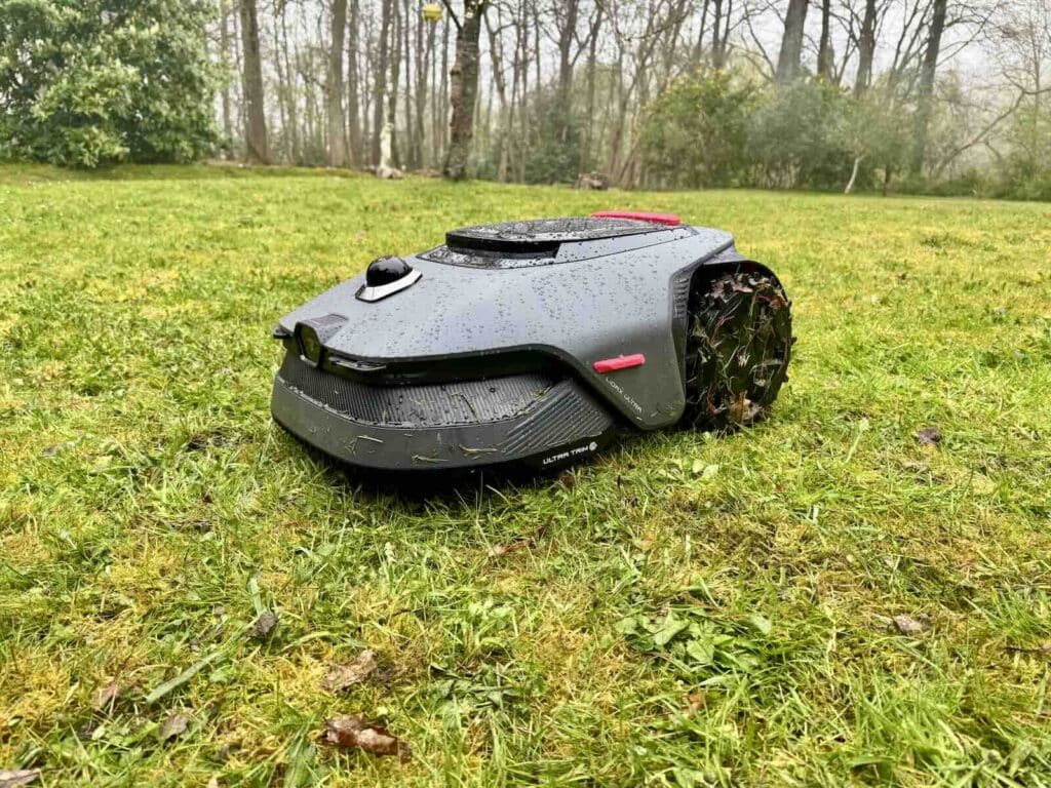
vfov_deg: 56.8
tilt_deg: -17.7
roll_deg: +0.4
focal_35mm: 24
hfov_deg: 71.6
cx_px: 526
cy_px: 394
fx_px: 729
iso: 64
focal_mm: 6.76
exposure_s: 1/121
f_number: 1.78
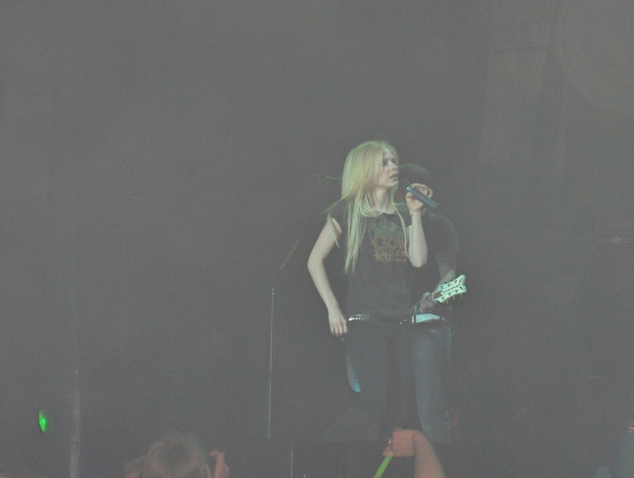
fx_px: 2146
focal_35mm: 117
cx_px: 317
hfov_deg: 16.8
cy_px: 239
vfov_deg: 12.7
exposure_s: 1/125
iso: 174
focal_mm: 24
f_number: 4.9
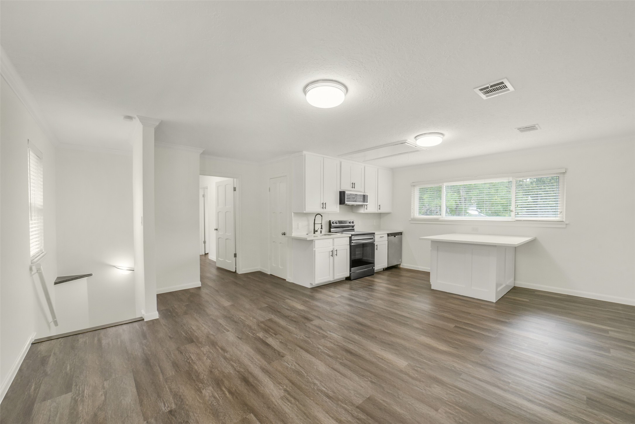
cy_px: 212
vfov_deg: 81.2
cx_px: 318
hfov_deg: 104.2
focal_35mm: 14
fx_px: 247
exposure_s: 1/20
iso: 500
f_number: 11
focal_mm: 14
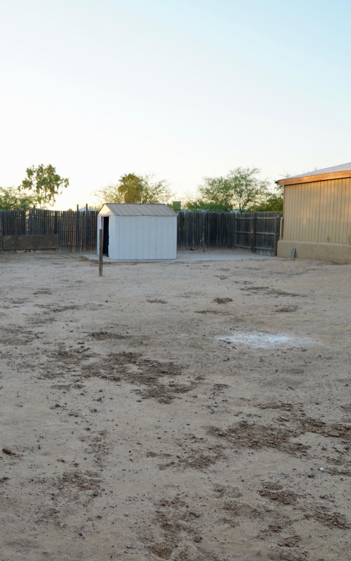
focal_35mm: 37
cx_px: 101
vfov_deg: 52.7
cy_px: 281
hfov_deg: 33.9
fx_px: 566
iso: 100
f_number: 5
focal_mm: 24
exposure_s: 1/80
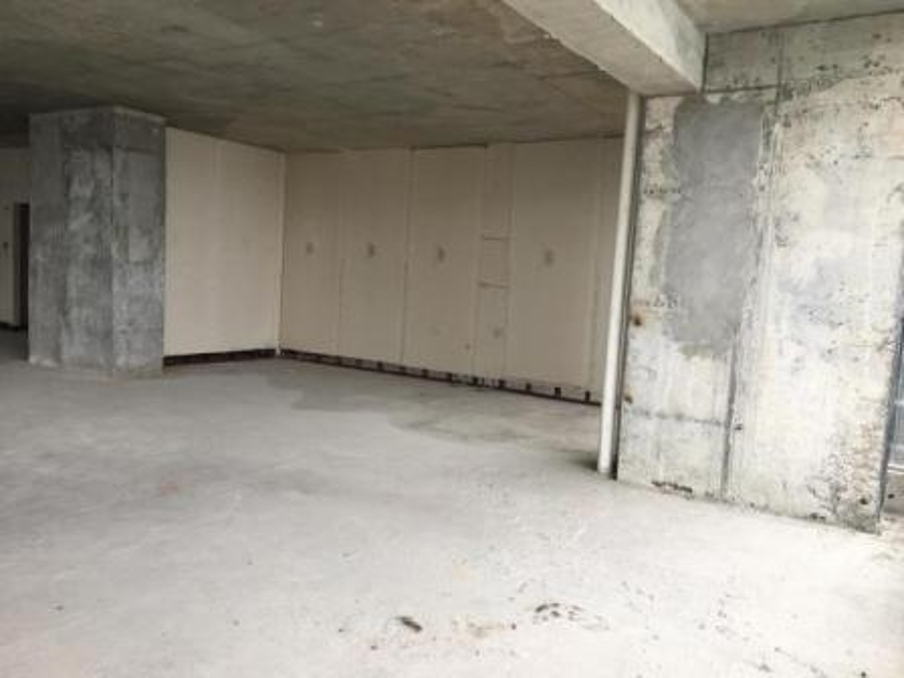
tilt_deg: -3.8
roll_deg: -3.1
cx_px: 452
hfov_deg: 61.7
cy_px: 339
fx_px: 757
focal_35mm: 29
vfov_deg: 48.2
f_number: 2.2
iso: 32
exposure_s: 1/60
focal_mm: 4.15
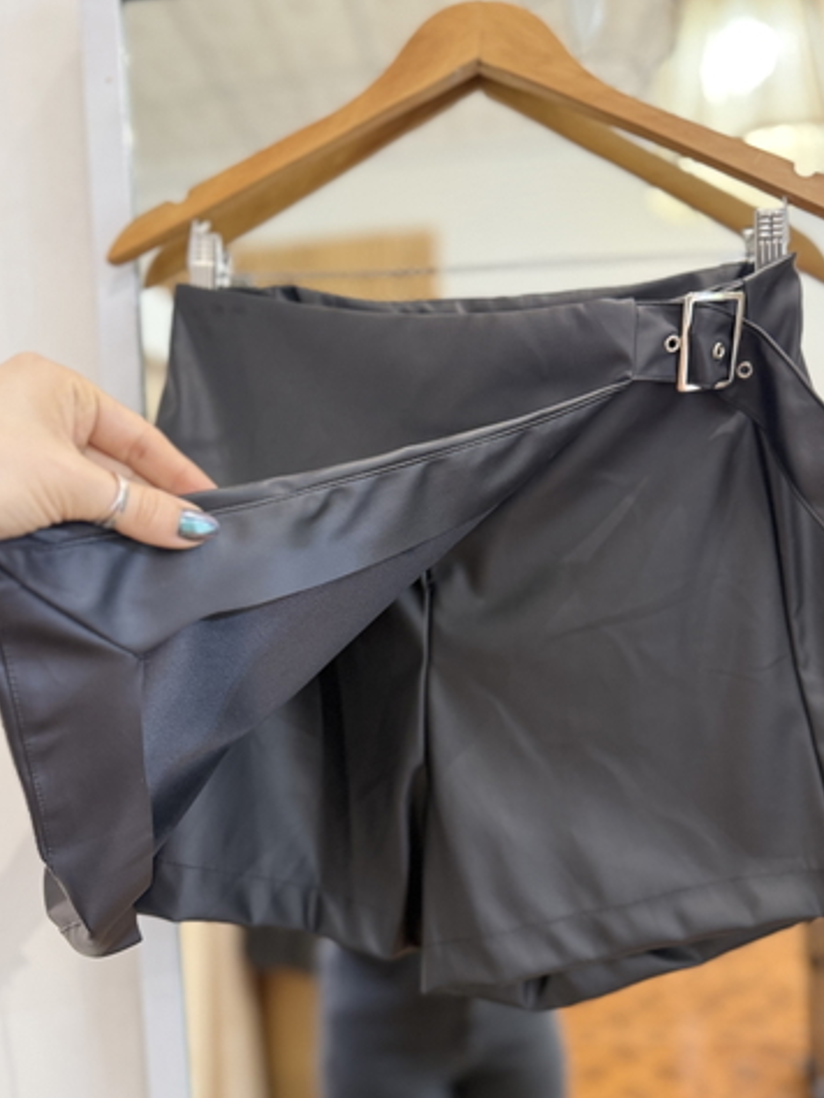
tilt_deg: -0.9
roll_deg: +3.2
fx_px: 856
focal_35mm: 27
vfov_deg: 65.2
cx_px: 407
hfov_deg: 51.4
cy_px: 599
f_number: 1.78
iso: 250
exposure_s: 1/50
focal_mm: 6.76
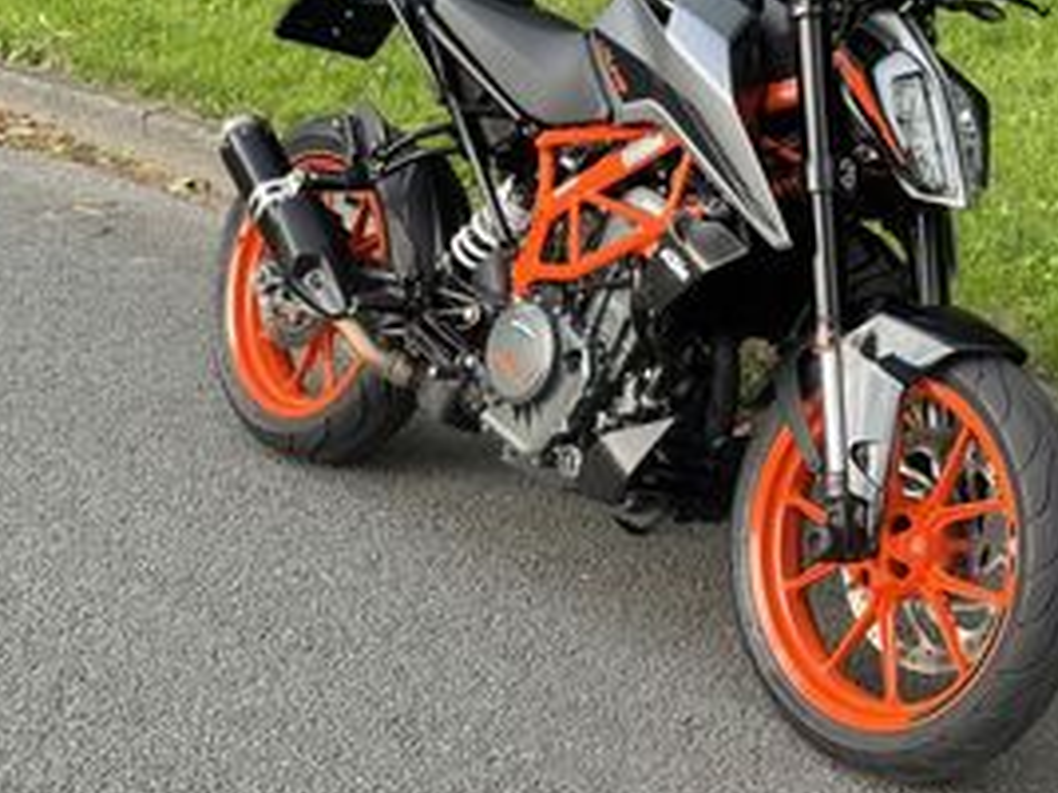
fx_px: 2200
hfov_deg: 26.9
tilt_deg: -15.8
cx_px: 674
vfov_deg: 20.3
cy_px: 234
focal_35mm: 72
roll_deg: -1.1
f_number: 1.78
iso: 64
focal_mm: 6.76
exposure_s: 1/260
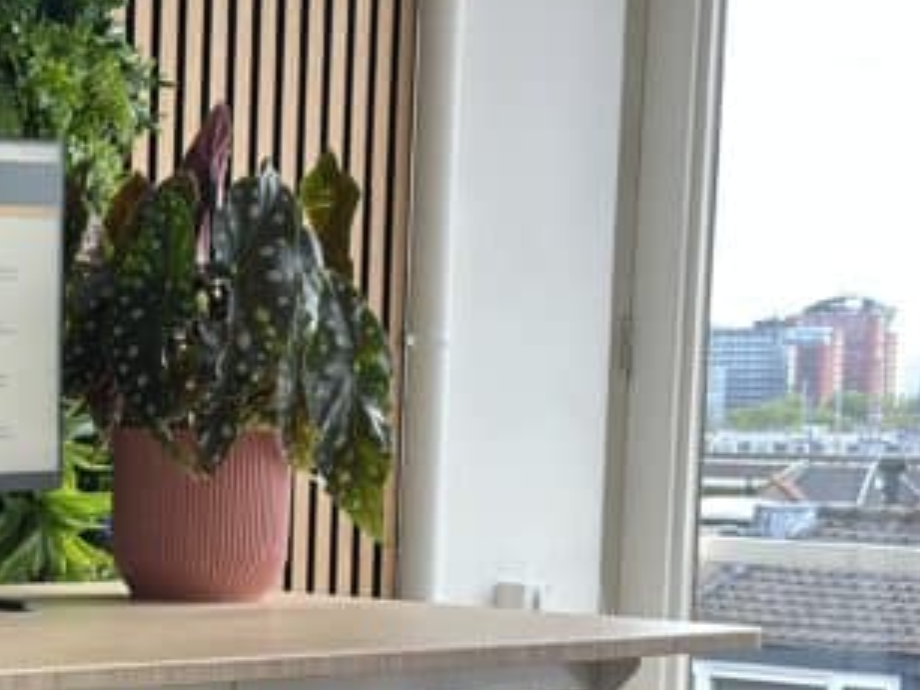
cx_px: -78
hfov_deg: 16.0
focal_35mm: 120
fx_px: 3188
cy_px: 729
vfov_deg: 12.2
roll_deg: -0.3
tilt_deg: -6.1
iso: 80
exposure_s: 1/169
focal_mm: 6.86
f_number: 1.78
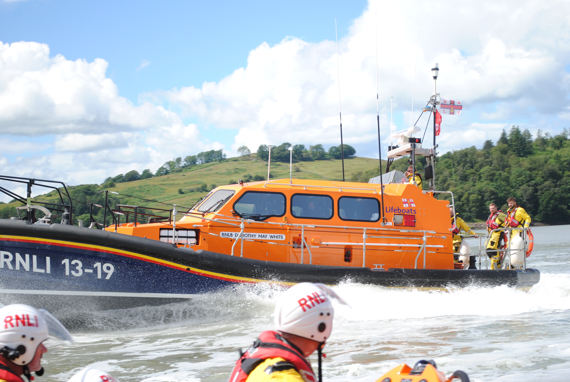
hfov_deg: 24.6
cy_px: 191
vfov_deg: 16.6
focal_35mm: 82
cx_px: 285
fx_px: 1308
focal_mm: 55
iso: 100
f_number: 9
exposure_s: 1/320
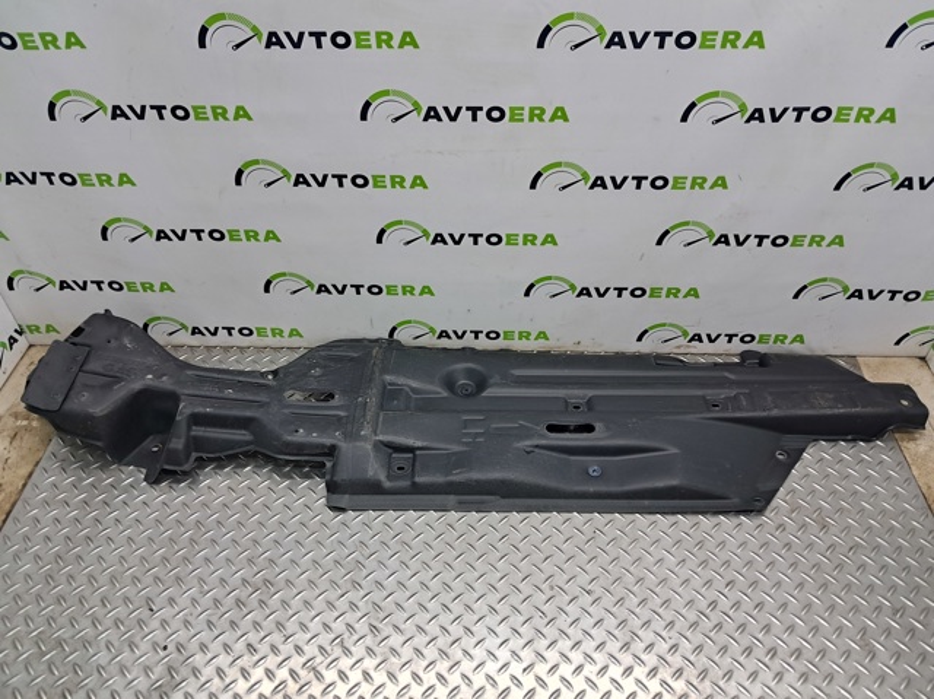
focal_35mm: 27
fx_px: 728
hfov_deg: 65.4
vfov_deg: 51.3
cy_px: 350
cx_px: 467
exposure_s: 1/50
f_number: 1.8
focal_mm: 4
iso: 64
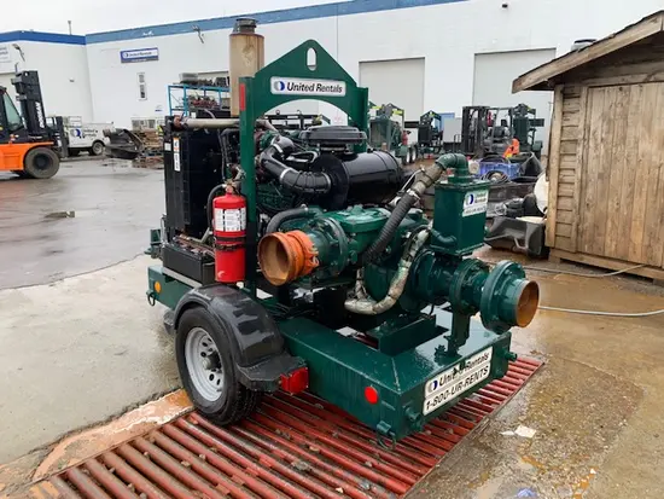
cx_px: 332
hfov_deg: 67.3
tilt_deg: -12.9
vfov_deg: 53.1
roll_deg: +0.6
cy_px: 250
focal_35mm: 26
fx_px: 499
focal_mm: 4.25
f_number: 1.8
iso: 25
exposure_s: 1/122
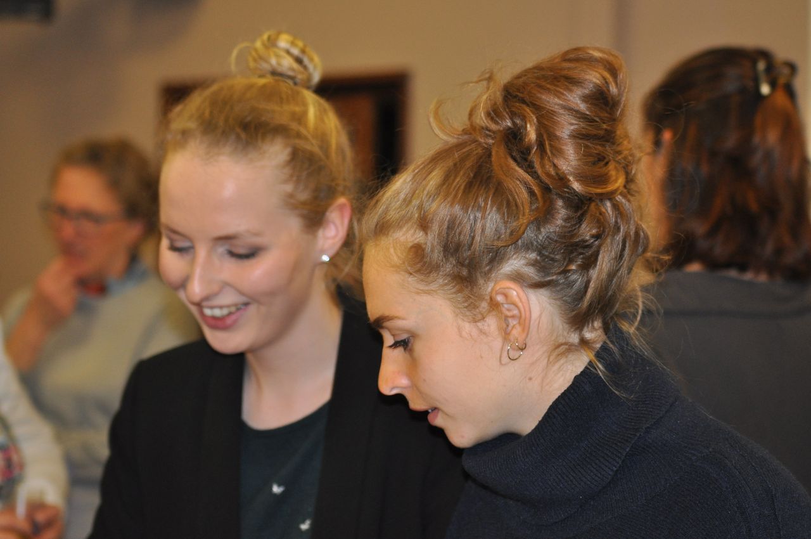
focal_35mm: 105
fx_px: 2362
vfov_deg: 13.0
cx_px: 406
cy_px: 270
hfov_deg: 19.5
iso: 800
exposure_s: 1/60
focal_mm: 70
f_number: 4
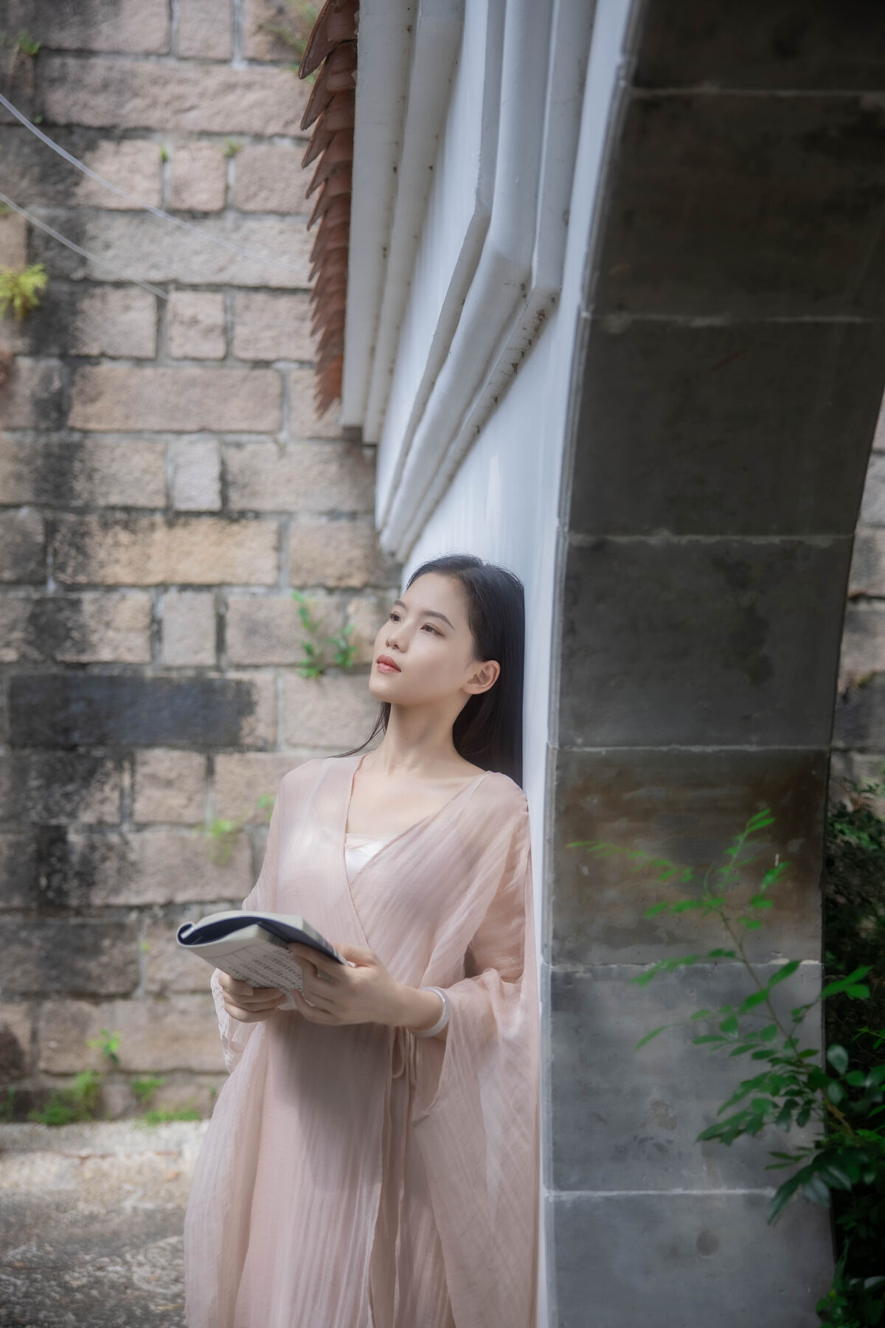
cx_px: 442
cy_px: 664
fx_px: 1696
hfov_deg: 29.2
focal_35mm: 46
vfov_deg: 42.7
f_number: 2.8
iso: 125
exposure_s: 1/320
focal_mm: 46
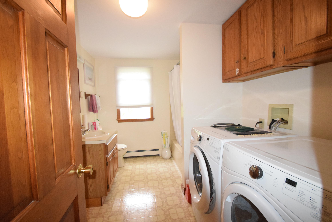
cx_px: 166
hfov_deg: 100.3
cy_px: 111
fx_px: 138
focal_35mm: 15
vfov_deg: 77.4
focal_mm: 10
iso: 5600
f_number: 8
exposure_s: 1/160
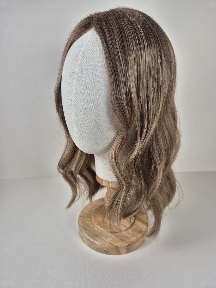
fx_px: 191
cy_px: 144
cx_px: 108
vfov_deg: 73.9
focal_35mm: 23
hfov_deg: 58.9
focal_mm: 5.4
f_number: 1.8
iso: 25
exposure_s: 1/177
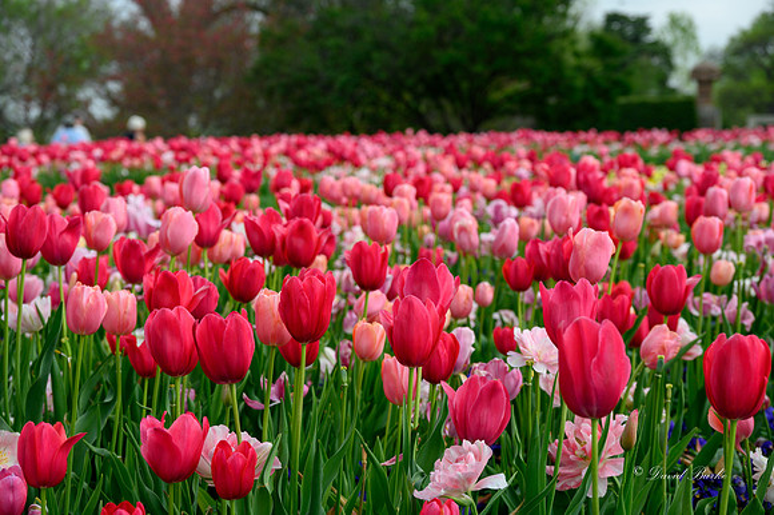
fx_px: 1526
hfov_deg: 28.5
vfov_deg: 19.2
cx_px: 387
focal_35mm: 71
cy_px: 258
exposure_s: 1/320
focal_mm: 71
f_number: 6.3
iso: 360
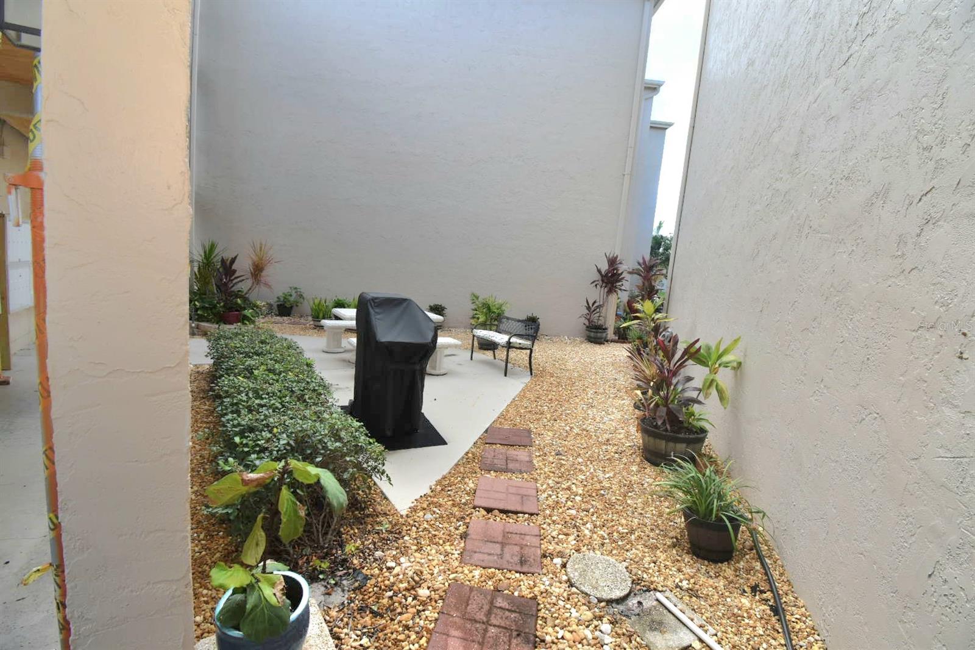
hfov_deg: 100.4
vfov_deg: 77.3
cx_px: 488
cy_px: 325
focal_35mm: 15
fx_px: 406
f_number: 8
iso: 400
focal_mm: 10
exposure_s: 1/250
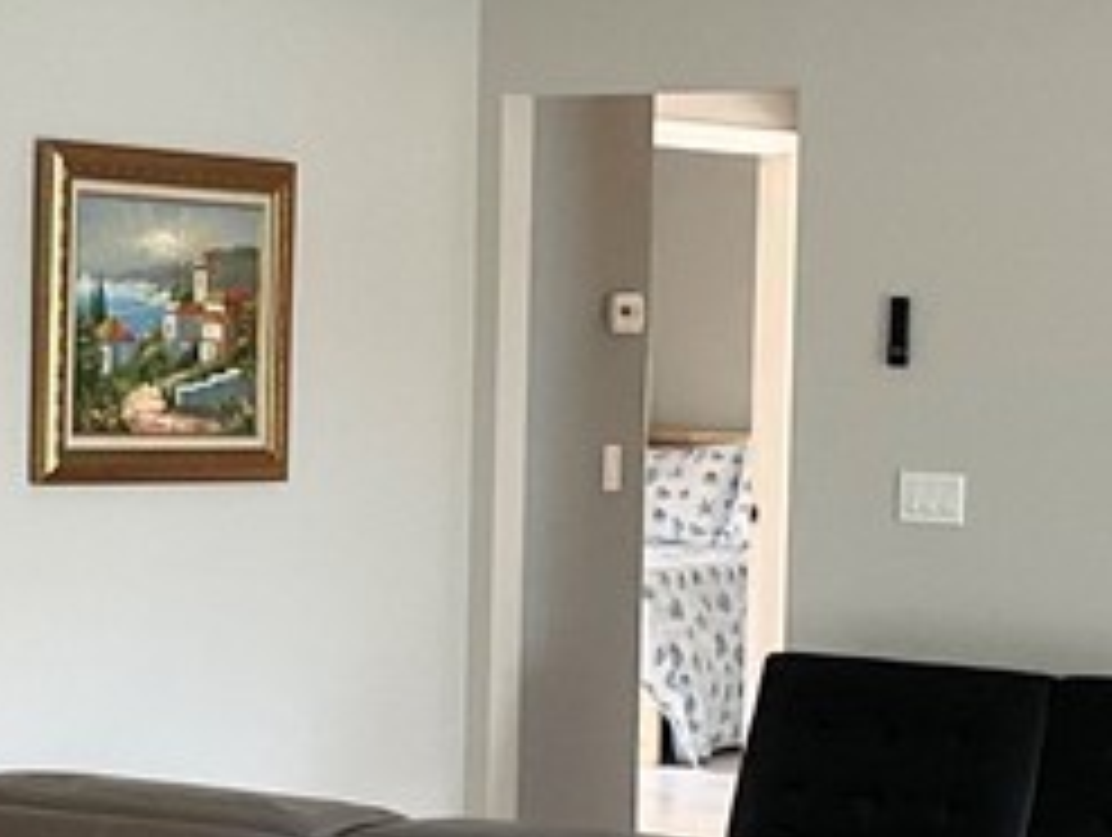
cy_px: 639
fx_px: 3860
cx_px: 545
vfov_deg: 12.3
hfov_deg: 16.4
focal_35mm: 120
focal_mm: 3
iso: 125
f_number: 1.8
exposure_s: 1/42
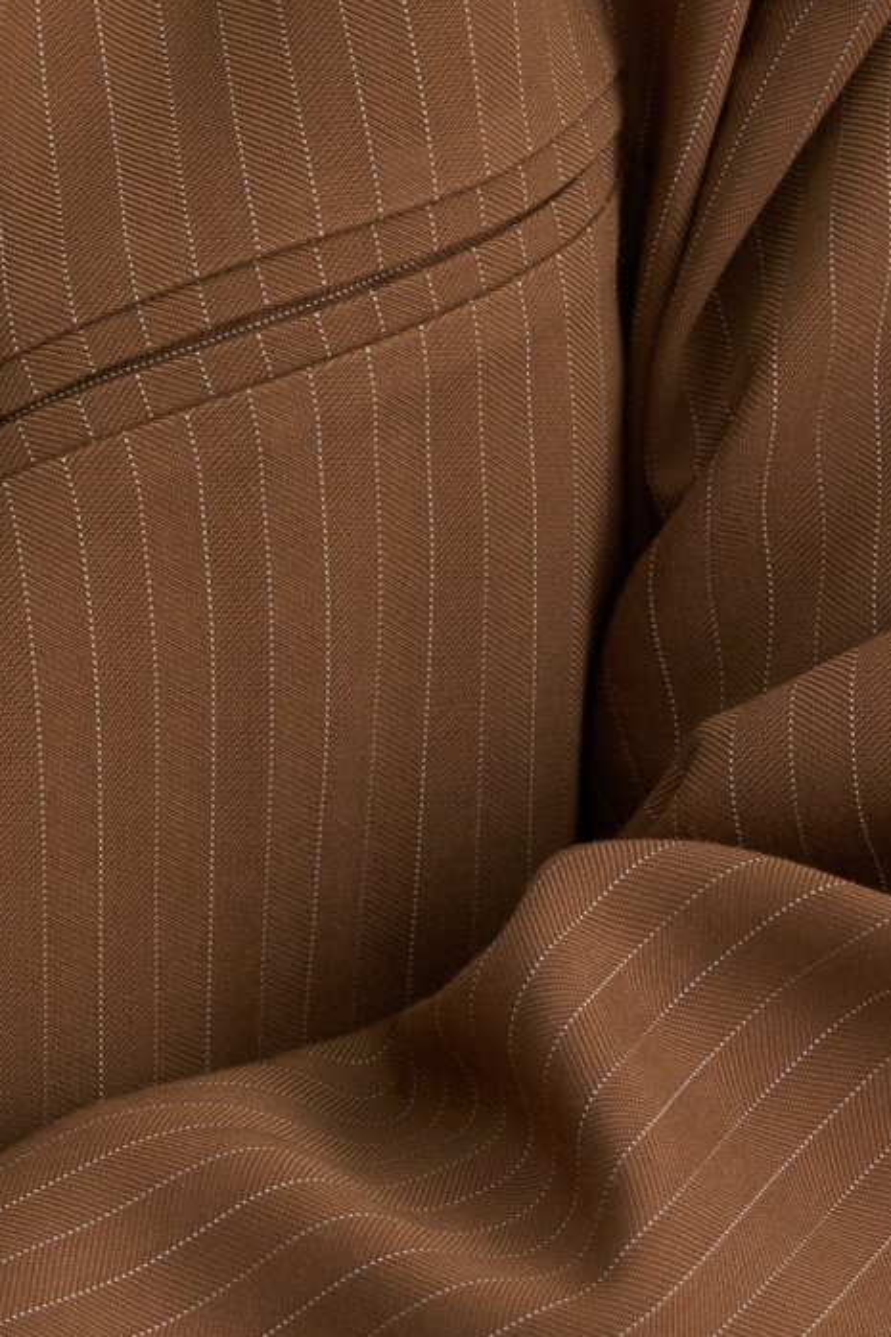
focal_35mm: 415
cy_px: 75
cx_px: -330
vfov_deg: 5.0
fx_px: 15413
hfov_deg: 3.3
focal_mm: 63
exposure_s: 1/160
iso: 250
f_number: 4
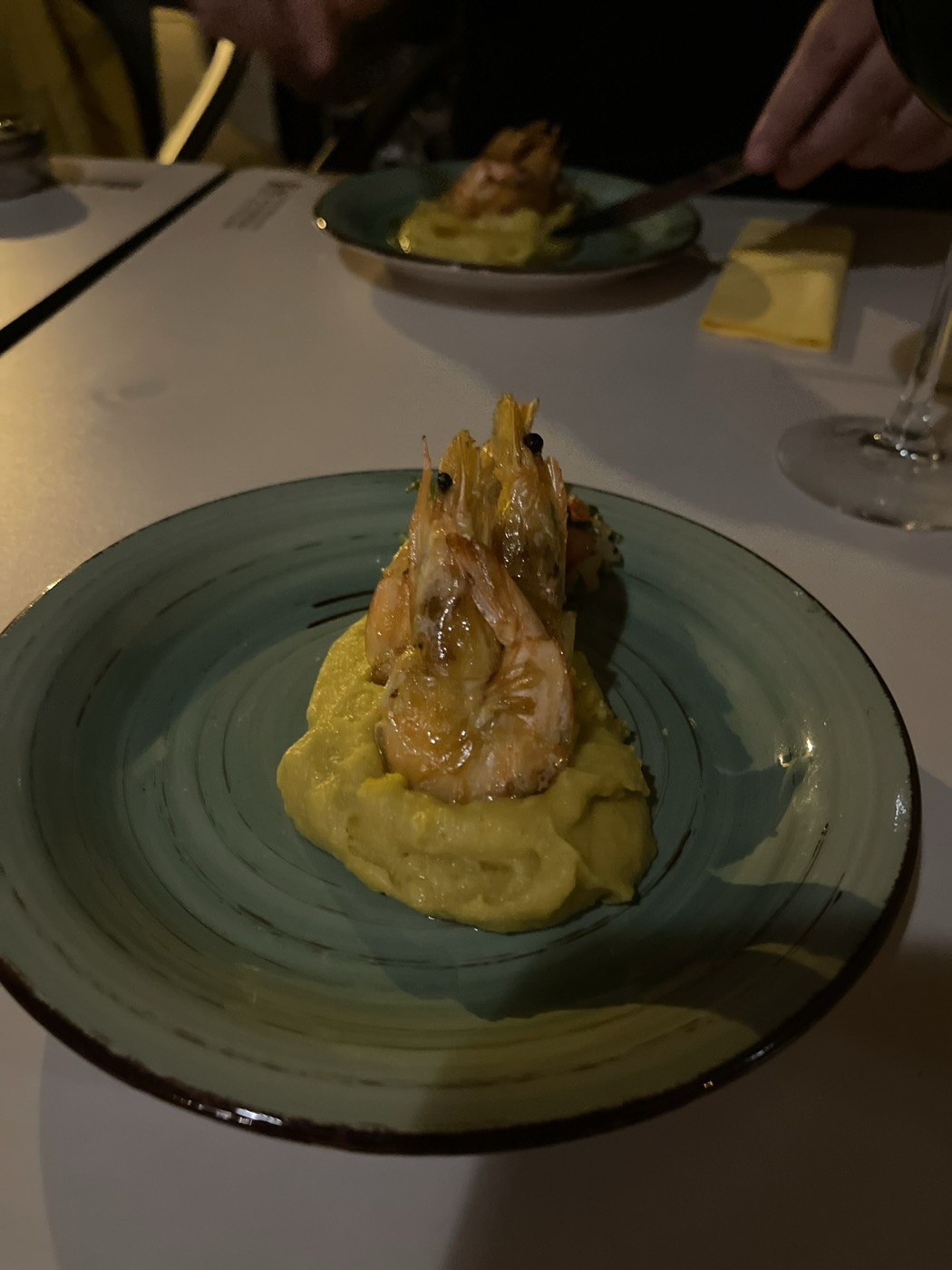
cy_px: 635
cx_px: 476
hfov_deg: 53.1
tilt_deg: -36.5
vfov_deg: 67.3
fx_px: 953
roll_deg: -2.2
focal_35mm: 26
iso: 1000
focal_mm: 5.1
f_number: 1.6
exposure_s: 1/25
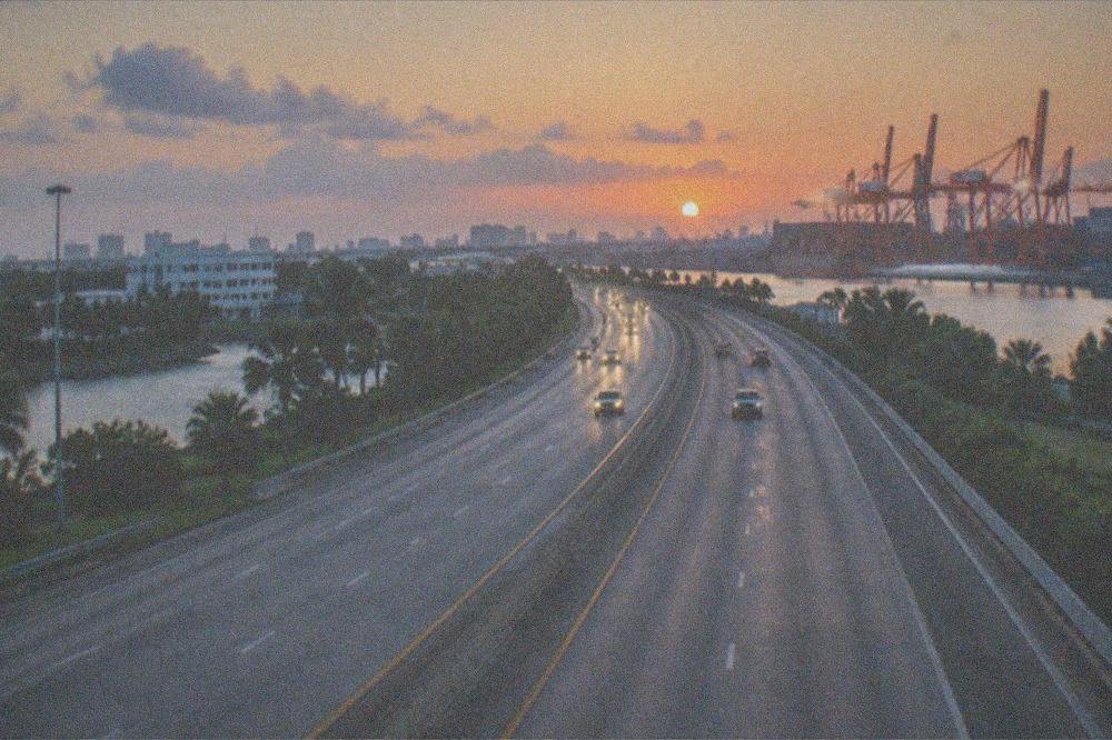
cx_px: 556
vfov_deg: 37.8
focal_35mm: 35
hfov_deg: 54.5
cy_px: 370
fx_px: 1081
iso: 6400
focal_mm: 35
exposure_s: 1/30
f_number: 8
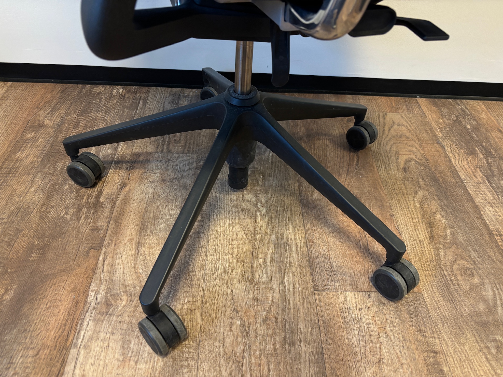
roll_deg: -4.1
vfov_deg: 53.1
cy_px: 188
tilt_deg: -44.9
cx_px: 252
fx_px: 378
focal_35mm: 26
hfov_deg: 67.3
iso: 200
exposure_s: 1/50
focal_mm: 5.96
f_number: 1.6
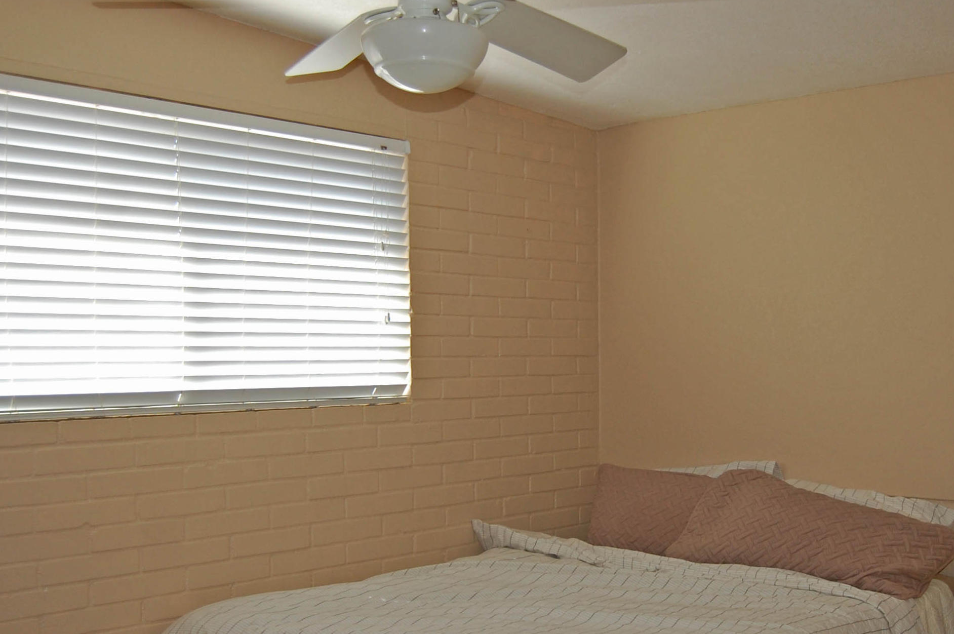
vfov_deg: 30.8
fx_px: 1138
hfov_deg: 45.4
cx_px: 541
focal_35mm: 43
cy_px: 433
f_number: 3.5
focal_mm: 18
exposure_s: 1/160
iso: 400
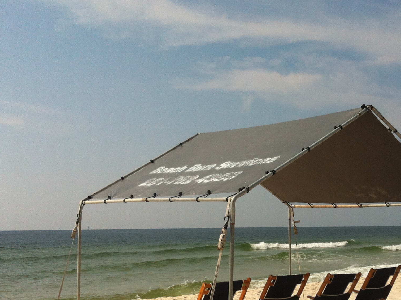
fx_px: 694
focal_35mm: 60
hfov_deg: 31.9
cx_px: 278
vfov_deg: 24.2
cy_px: 204
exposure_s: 1/3771
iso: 80
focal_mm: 3.85
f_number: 2.8
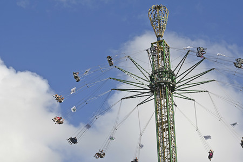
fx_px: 837
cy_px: 81
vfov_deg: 11.1
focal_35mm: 124
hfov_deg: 16.5
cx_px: 122
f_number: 6.3
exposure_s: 1/640
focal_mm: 83
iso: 100
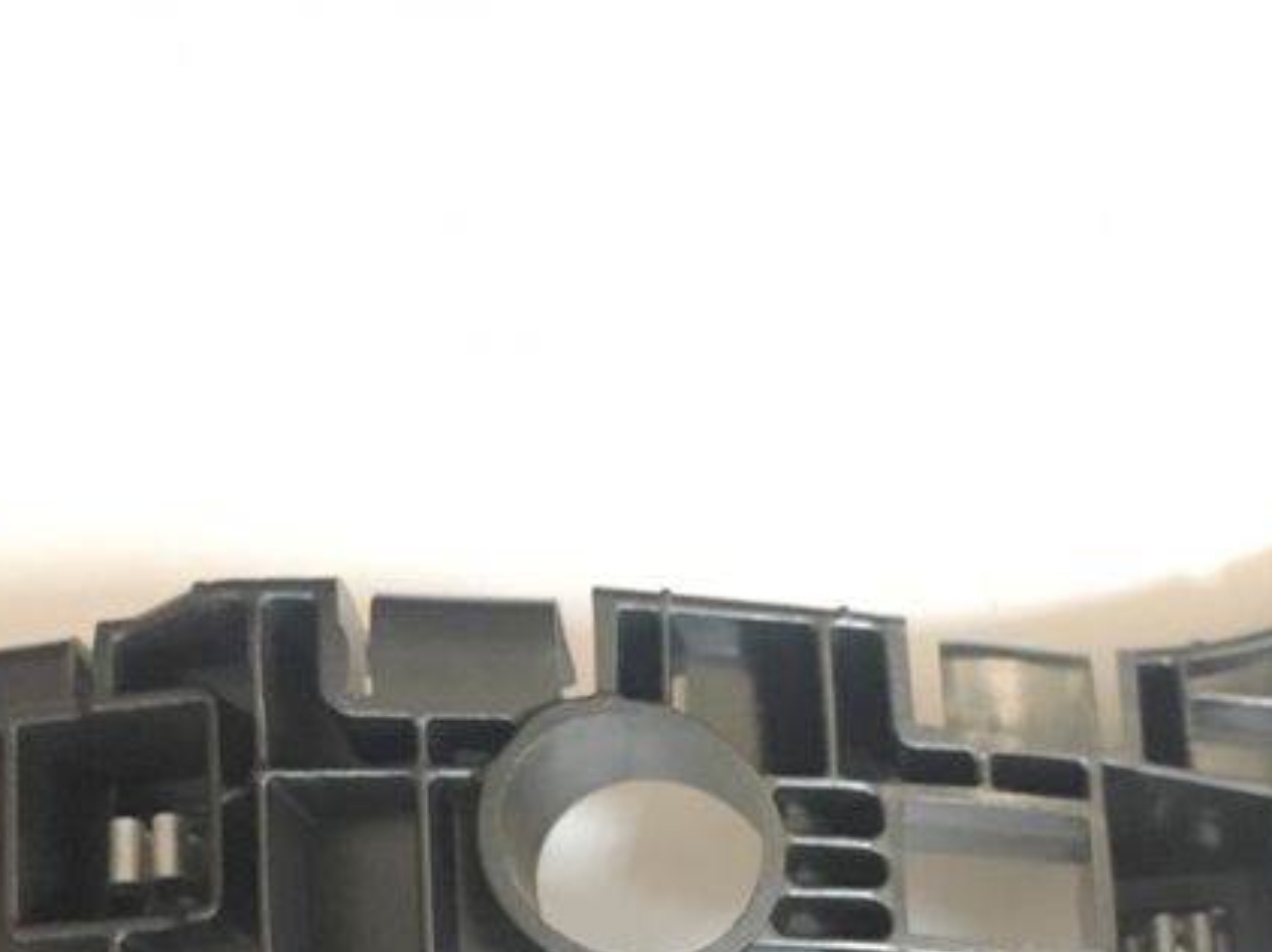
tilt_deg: -77.6
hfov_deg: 34.9
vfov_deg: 25.8
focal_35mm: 55
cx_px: 684
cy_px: 825
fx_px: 2020
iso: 250
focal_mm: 4.15
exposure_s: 1/15
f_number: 2.2
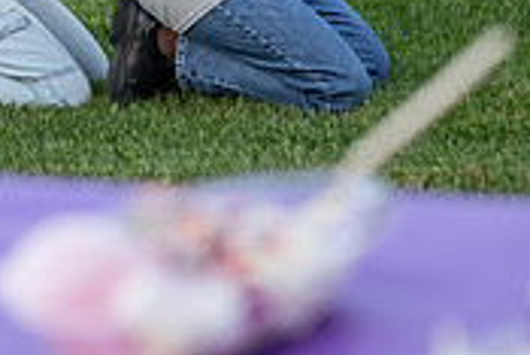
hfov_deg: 10.6
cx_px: 27
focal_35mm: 192
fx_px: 2829
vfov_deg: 7.1
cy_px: -135
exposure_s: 1/320
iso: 800
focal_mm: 58
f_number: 3.2
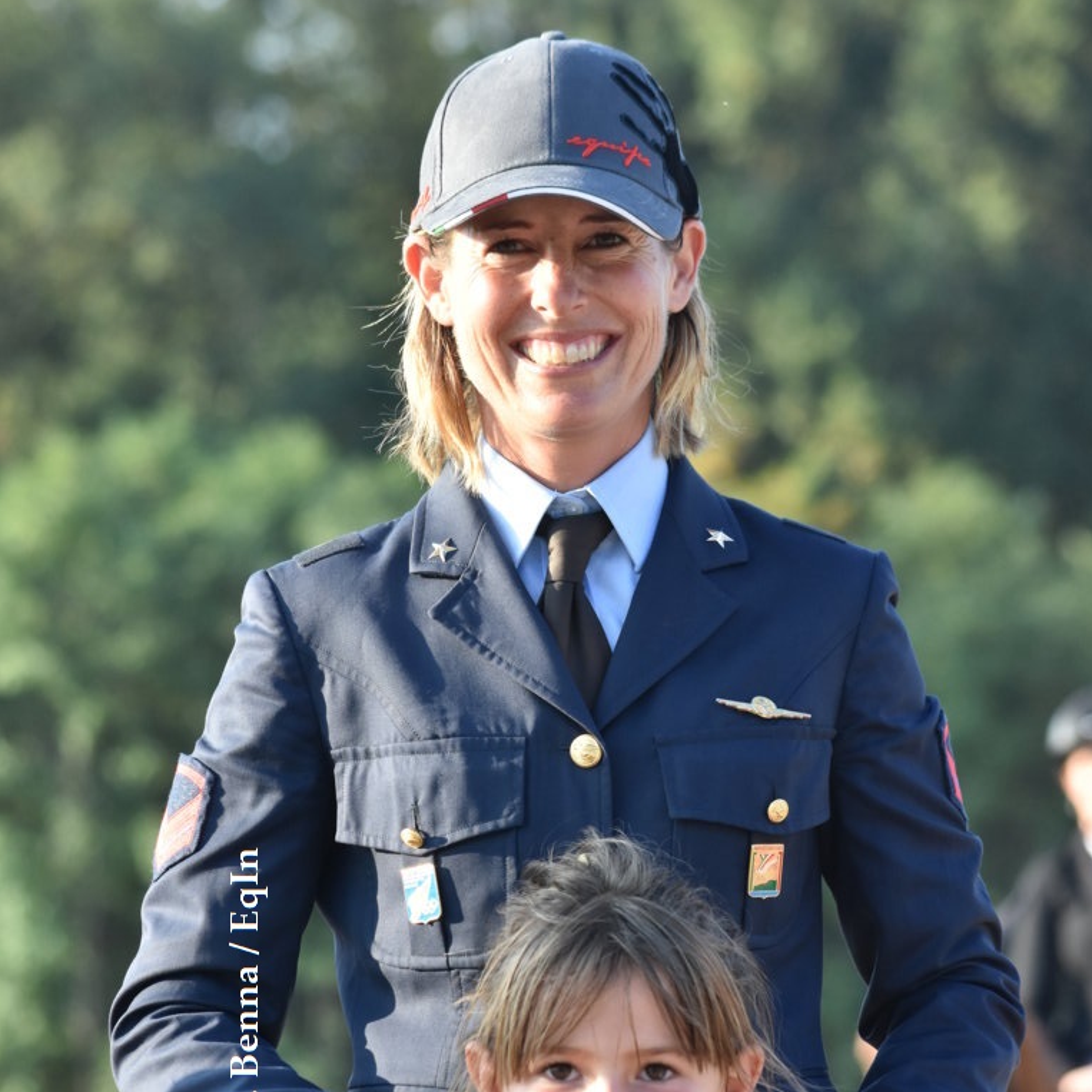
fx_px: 8589
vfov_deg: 7.3
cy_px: 728
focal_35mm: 241
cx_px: 548
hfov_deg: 7.3
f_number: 5.6
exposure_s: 1/800
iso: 1000
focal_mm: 125
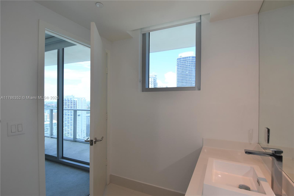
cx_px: 147
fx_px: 122
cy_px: 98
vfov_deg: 77.3
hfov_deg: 100.4
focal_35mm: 15
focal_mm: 10
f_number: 5.6
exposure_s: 1/125
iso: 200
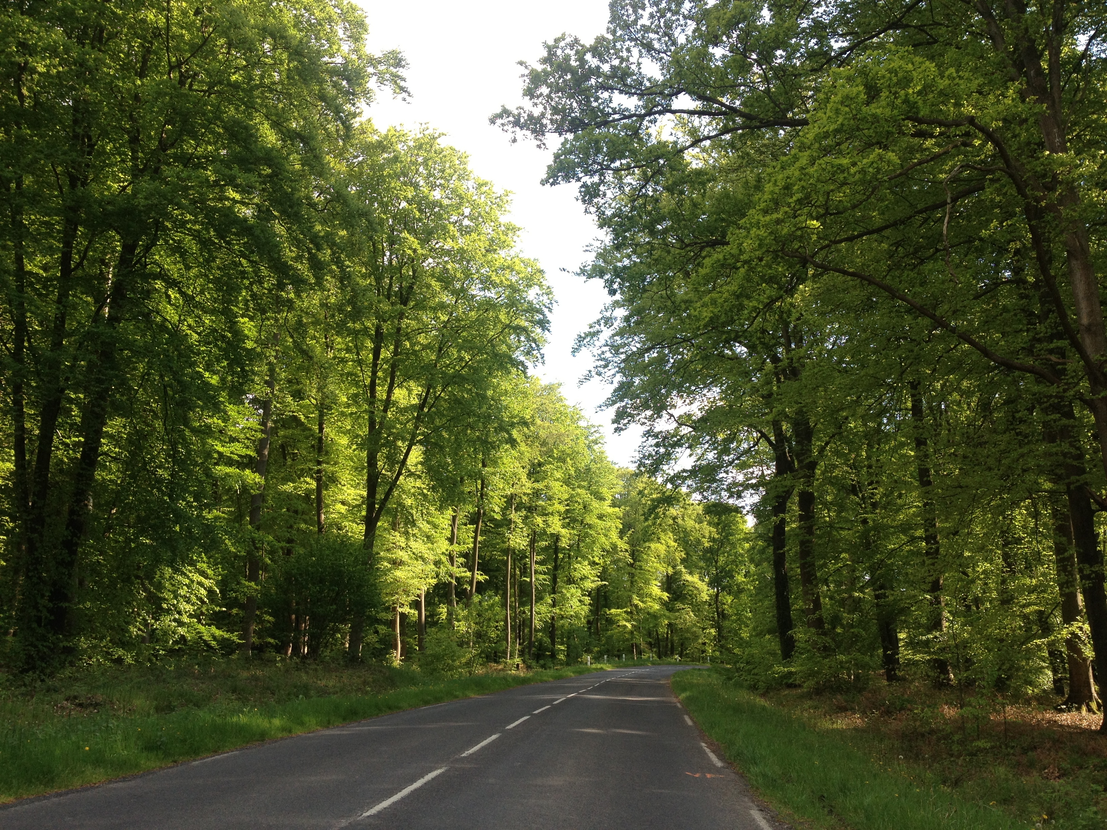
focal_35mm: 35
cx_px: 554
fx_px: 1119
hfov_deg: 52.6
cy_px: 415
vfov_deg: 40.7
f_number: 2.4
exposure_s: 1/438
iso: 50
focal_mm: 4.28
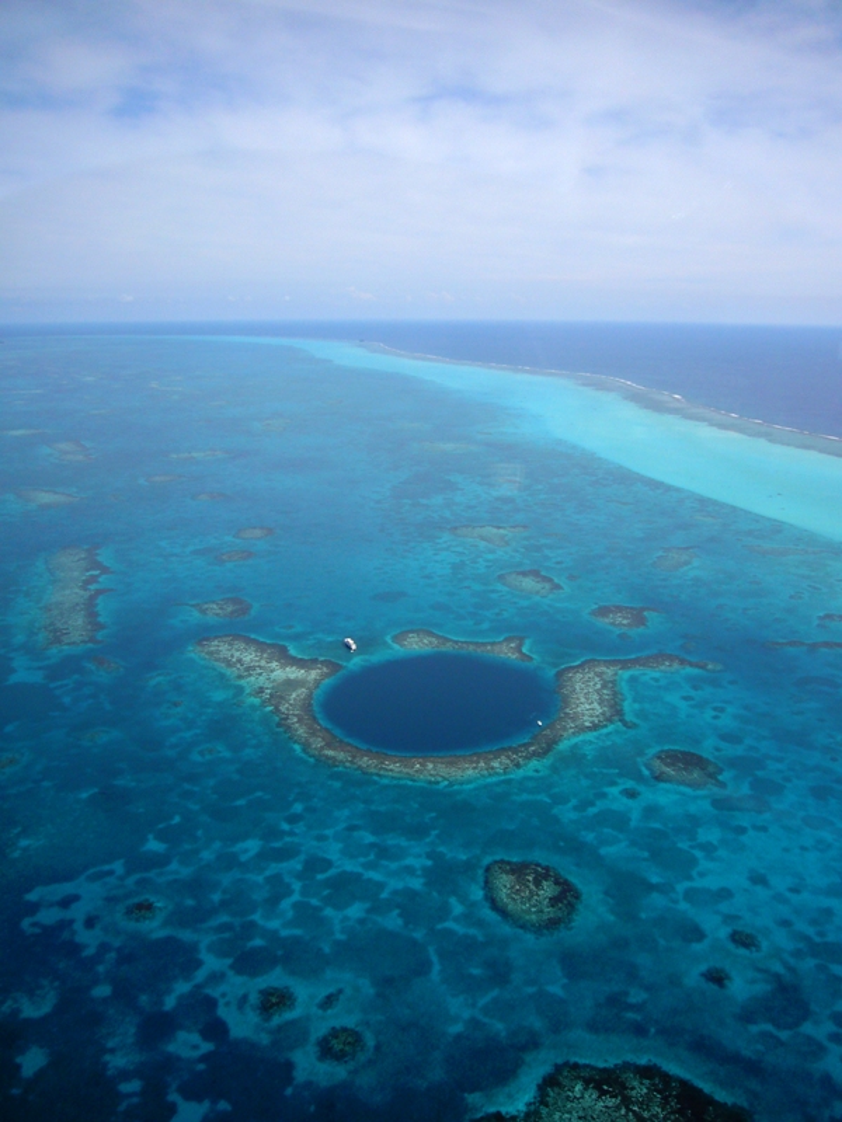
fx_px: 908
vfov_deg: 63.4
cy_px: 561
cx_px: 421
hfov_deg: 49.7
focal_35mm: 28
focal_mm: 4.6
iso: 80
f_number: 5.6
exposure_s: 1/500
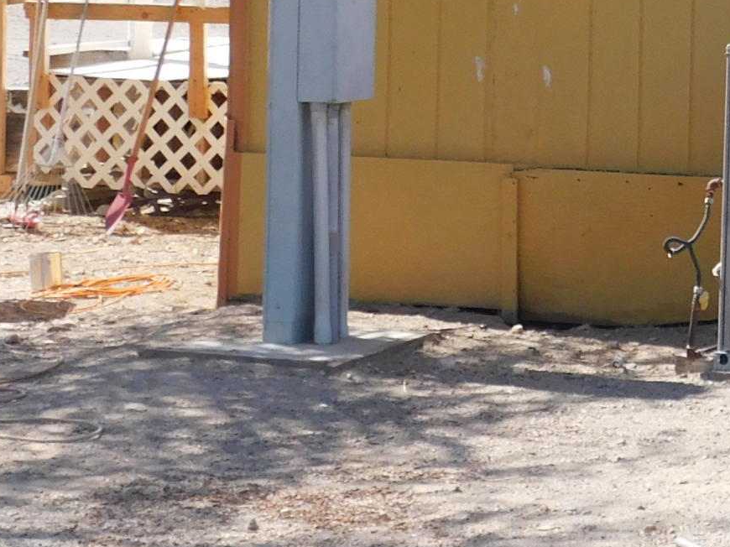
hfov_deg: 13.4
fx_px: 2909
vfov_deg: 10.6
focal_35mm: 138
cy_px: -114
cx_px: 1139
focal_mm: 7.1
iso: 125
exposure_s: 1/640
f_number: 3.6
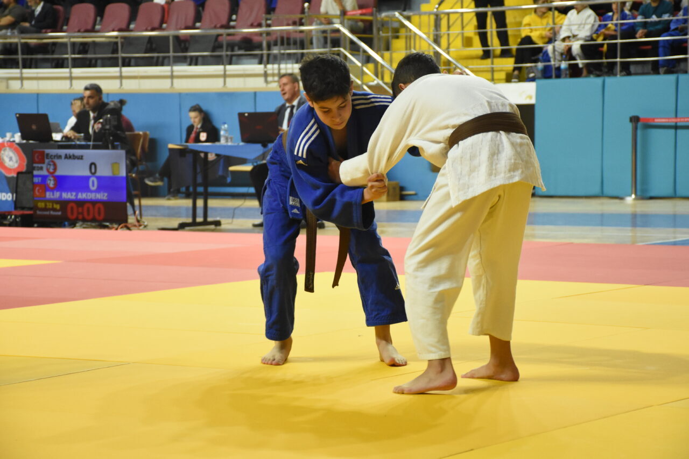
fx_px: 1894
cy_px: 230
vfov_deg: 13.8
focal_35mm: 99
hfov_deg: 20.6
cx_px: 344
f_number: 5
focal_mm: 66
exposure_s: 1/250
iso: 2500
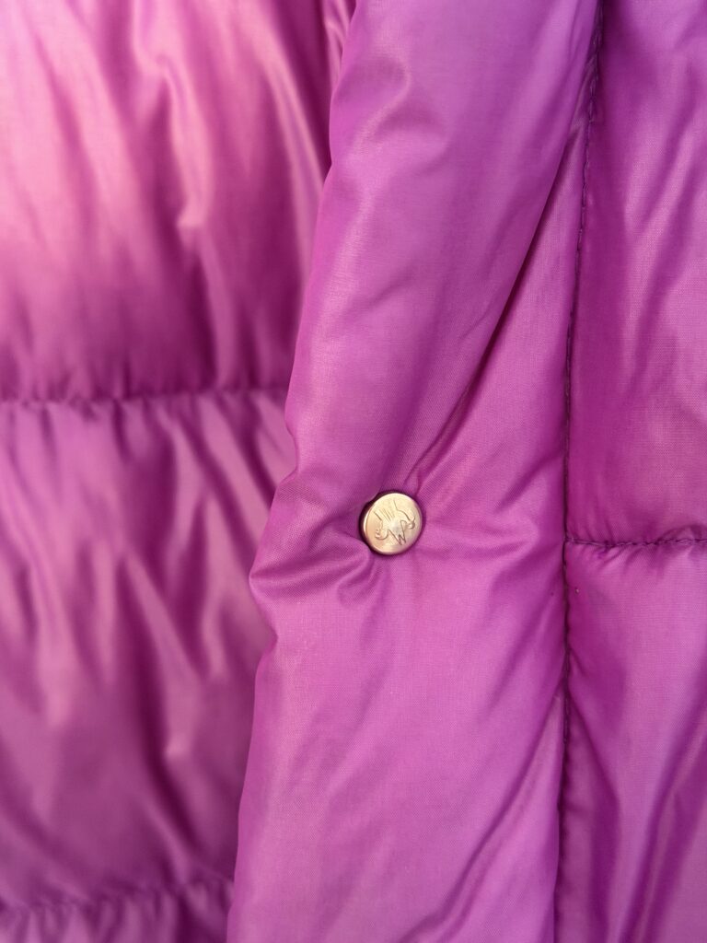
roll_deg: +1.6
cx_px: 354
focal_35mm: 48
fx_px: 1307
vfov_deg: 39.7
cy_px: 472
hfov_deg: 30.3
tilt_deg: -27.4
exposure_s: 1/36
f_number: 1.78
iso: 500
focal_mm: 6.76
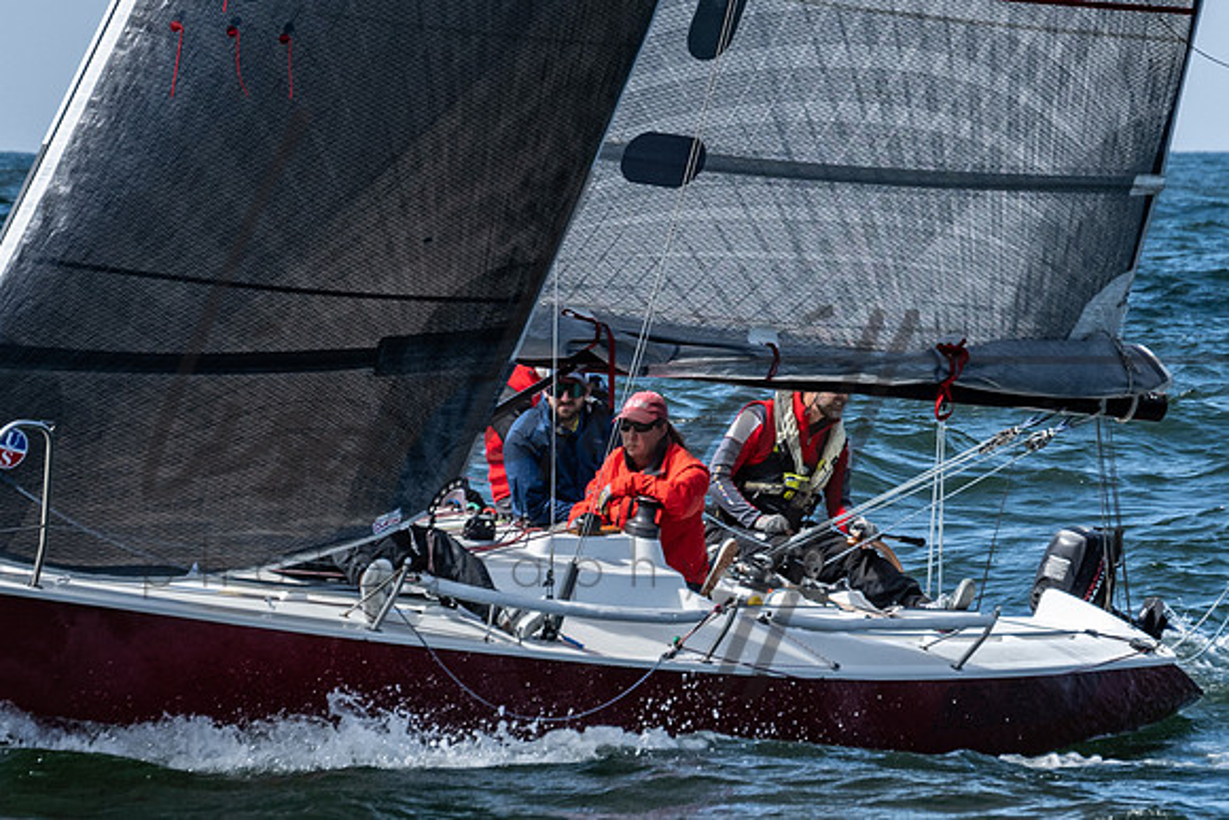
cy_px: 345
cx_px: 534
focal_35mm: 358
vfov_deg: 3.8
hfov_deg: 5.8
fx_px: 12210
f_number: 6.3
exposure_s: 1/1250
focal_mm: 140
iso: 200
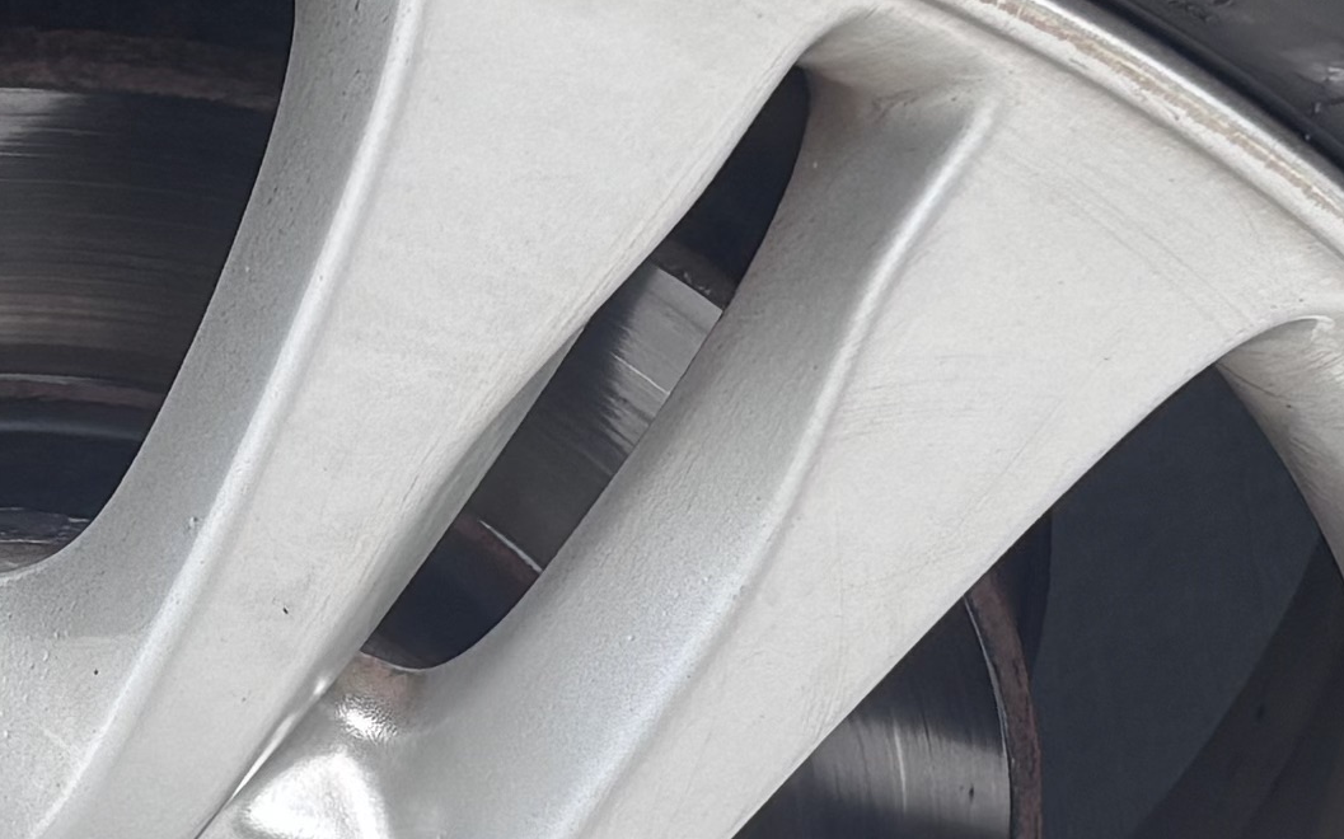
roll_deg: -7.4
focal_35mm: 149
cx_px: 223
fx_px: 5456
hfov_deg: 14.0
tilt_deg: -41.2
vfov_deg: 8.8
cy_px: 592
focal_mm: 5.96
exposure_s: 1/512
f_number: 1.6
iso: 50
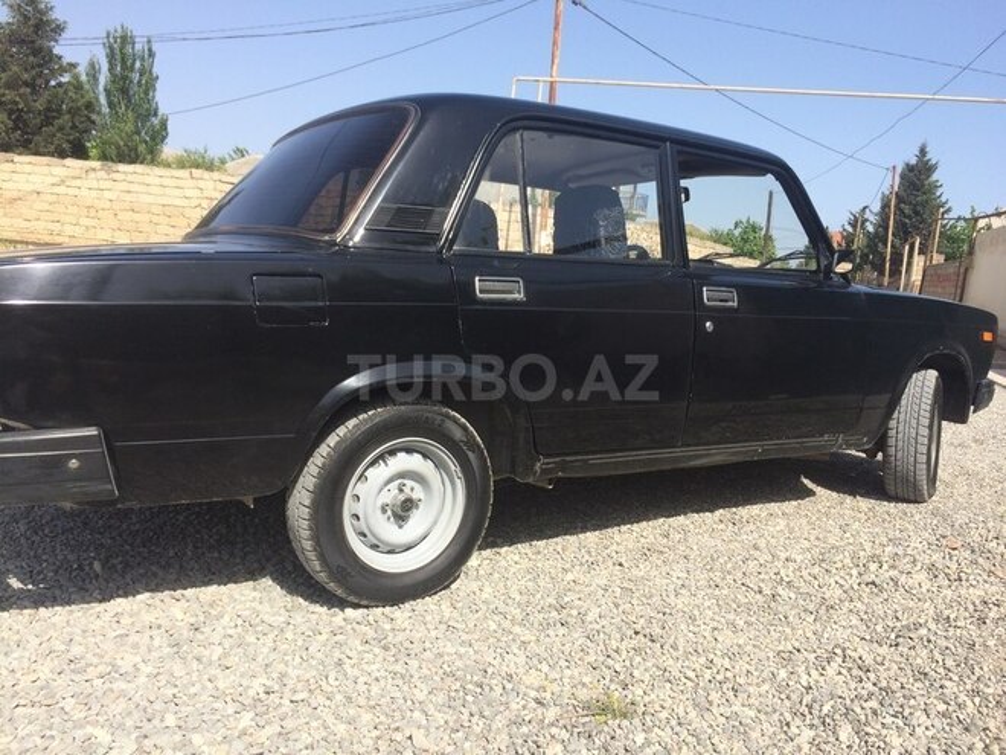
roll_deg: -4.9
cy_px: 378
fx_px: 843
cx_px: 503
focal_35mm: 29
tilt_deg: -9.6
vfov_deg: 48.2
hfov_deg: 61.7
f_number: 2.2
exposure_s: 1/1642
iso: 32
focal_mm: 4.15
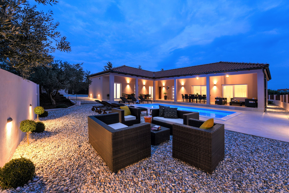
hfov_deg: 104.2
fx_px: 112
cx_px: 144
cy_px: 96
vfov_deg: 81.3
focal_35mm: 14
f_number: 7.1
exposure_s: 1.3
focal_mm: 14
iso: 160
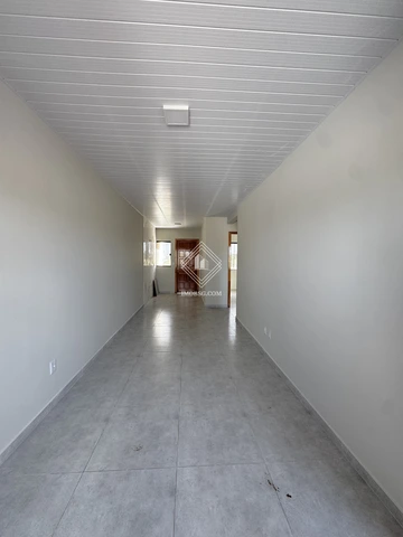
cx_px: 202
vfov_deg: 102.1
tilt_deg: -2.8
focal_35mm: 14
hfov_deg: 85.7
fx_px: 217
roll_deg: +0.0
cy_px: 268
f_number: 2.2
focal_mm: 2.22
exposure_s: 1/99
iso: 80
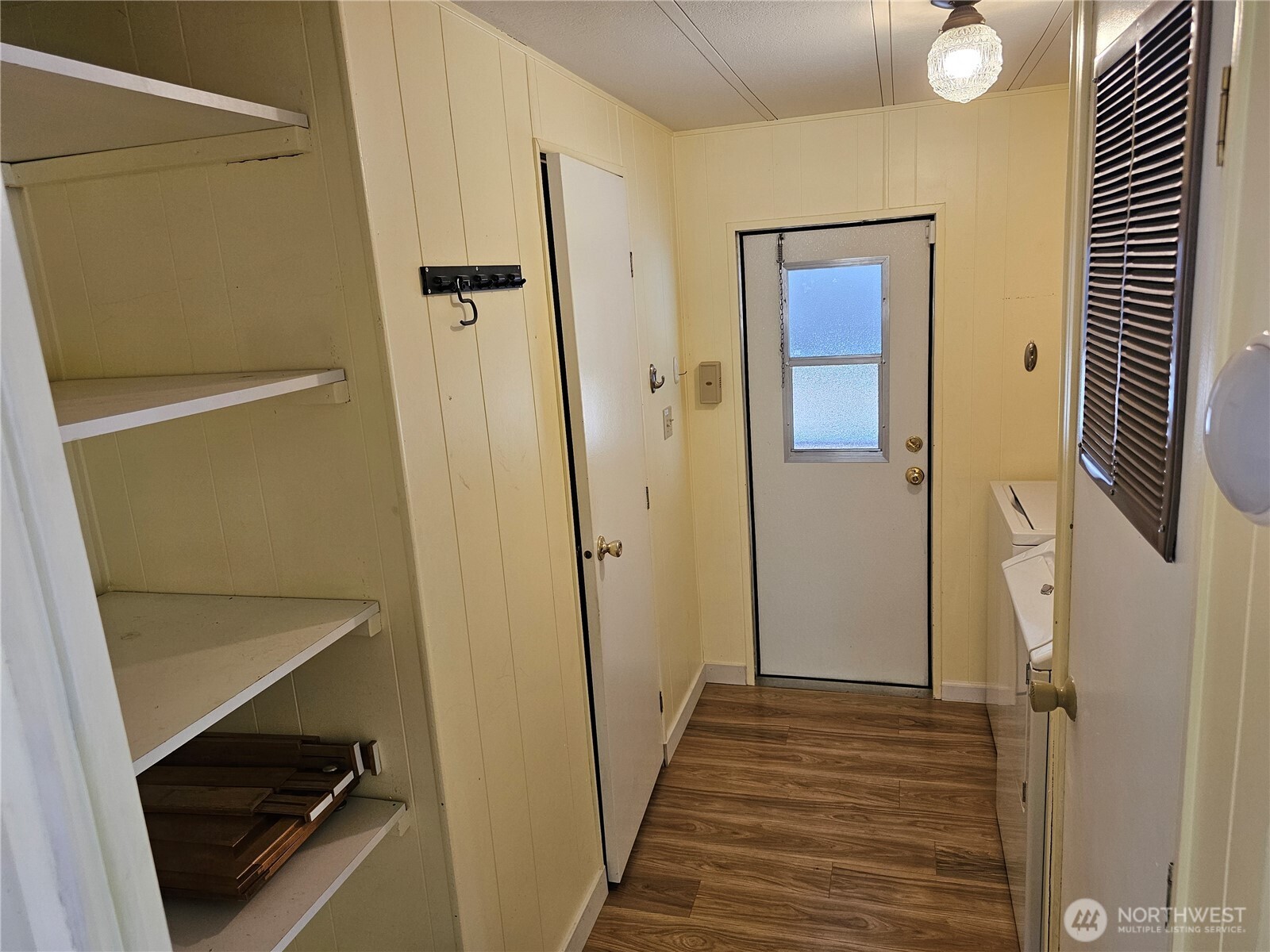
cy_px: 476
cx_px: 635
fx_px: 844
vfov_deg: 58.9
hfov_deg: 73.9
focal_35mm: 23
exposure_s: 1/120
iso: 250
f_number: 1.7
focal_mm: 6.3
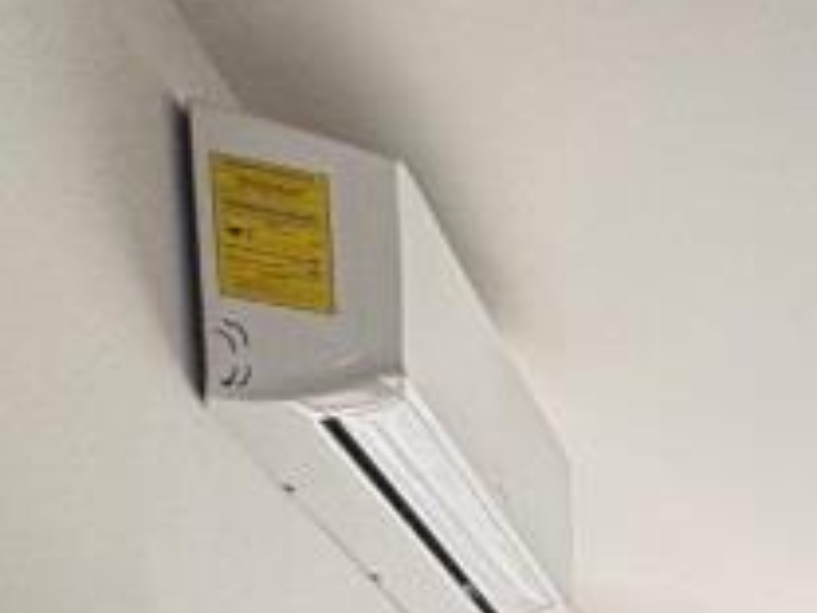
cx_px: 1571
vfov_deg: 15.1
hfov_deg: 19.1
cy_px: 1375
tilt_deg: -5.2
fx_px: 1629
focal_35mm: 69
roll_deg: +0.2
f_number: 2.2
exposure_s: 1/99
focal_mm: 2.22
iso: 125
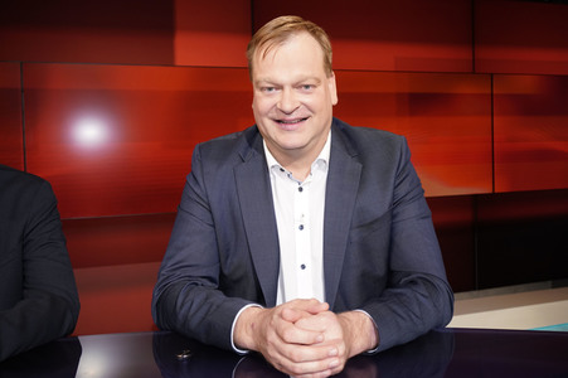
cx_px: 284
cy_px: 189
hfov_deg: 60.3
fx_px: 489
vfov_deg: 42.3
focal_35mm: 31
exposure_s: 1/125
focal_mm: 31
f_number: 5.6
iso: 2000
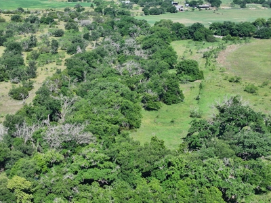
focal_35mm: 70
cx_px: 136
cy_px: 102
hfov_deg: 27.8
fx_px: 548
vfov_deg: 21.0
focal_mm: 19.35
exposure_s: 1/200
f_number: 2.8
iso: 170
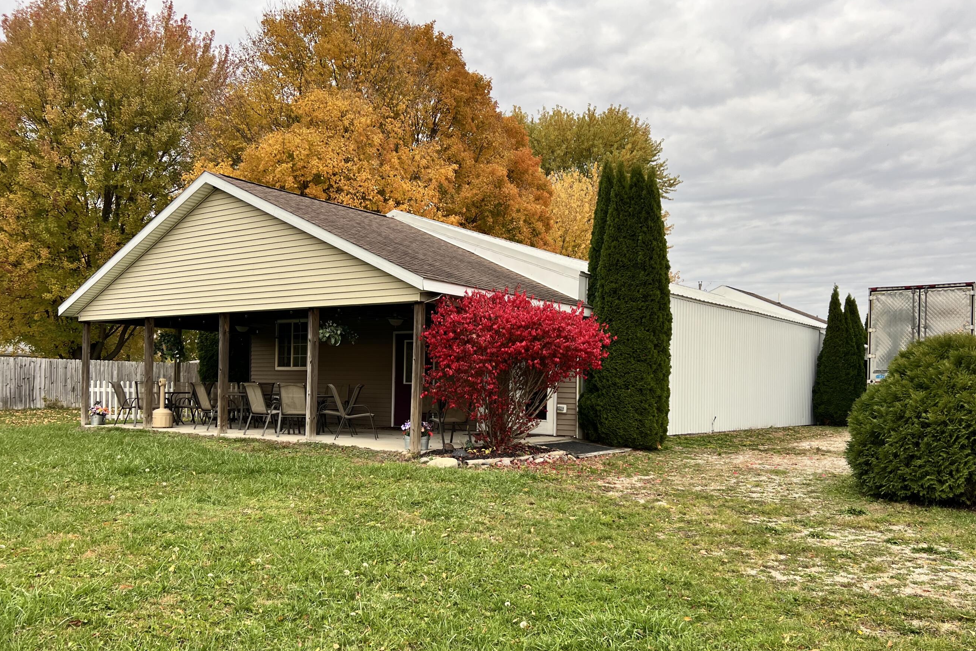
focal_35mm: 31
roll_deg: -0.9
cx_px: 527
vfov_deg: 42.2
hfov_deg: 60.2
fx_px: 840
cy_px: 382
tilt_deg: +0.3
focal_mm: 5.7
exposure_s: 1/326
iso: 50
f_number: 1.5
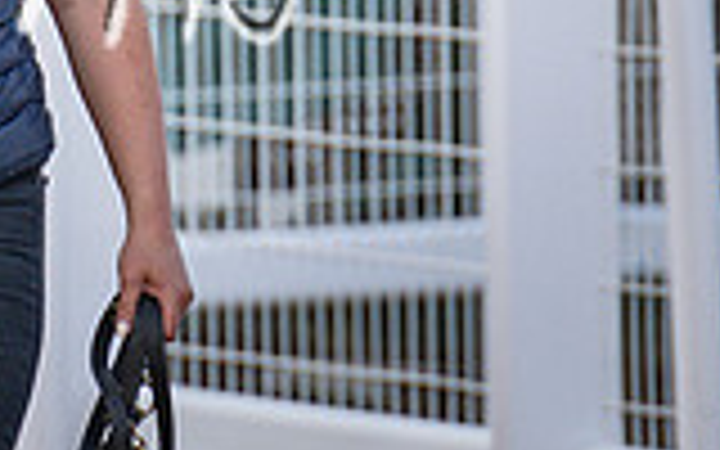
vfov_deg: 0.7
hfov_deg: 1.2
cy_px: -536
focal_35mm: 1813
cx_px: -177
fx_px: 35575
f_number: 5
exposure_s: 1/640
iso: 400
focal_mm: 280
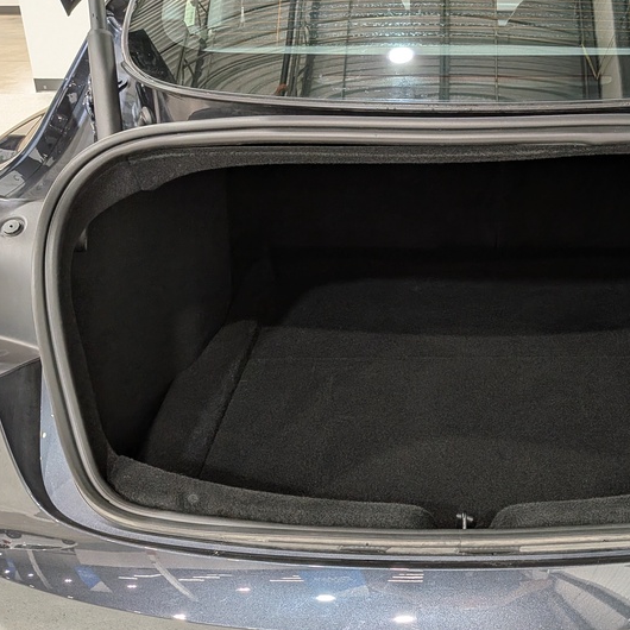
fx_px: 844
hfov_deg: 40.0
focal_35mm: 41
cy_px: 323
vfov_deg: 40.9
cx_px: 461
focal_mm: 4.53
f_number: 1.7
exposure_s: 1/120
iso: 169
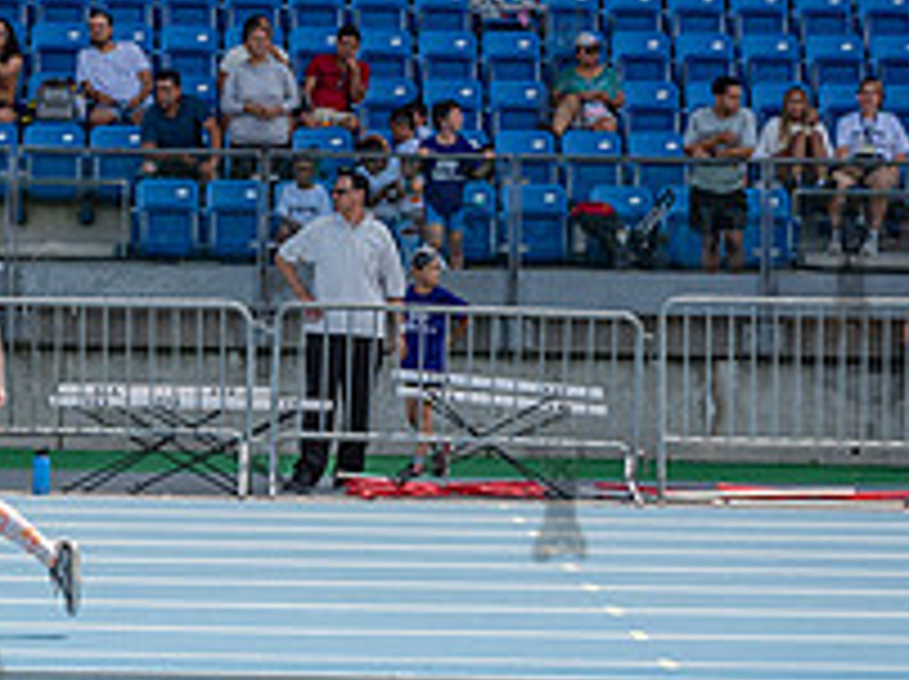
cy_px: 349
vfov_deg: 7.2
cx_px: -27
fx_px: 5377
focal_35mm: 205
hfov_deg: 9.6
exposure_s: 1/800
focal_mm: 60
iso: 250
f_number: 5.6
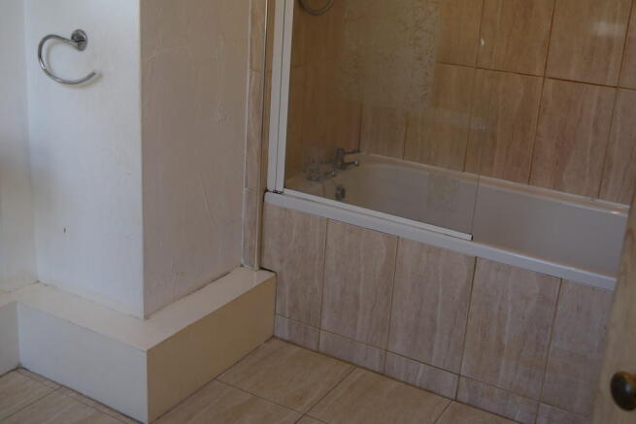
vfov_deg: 29.9
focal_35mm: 45
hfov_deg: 43.6
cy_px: 212
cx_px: 318
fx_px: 795
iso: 400
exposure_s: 1/100
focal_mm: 30
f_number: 5
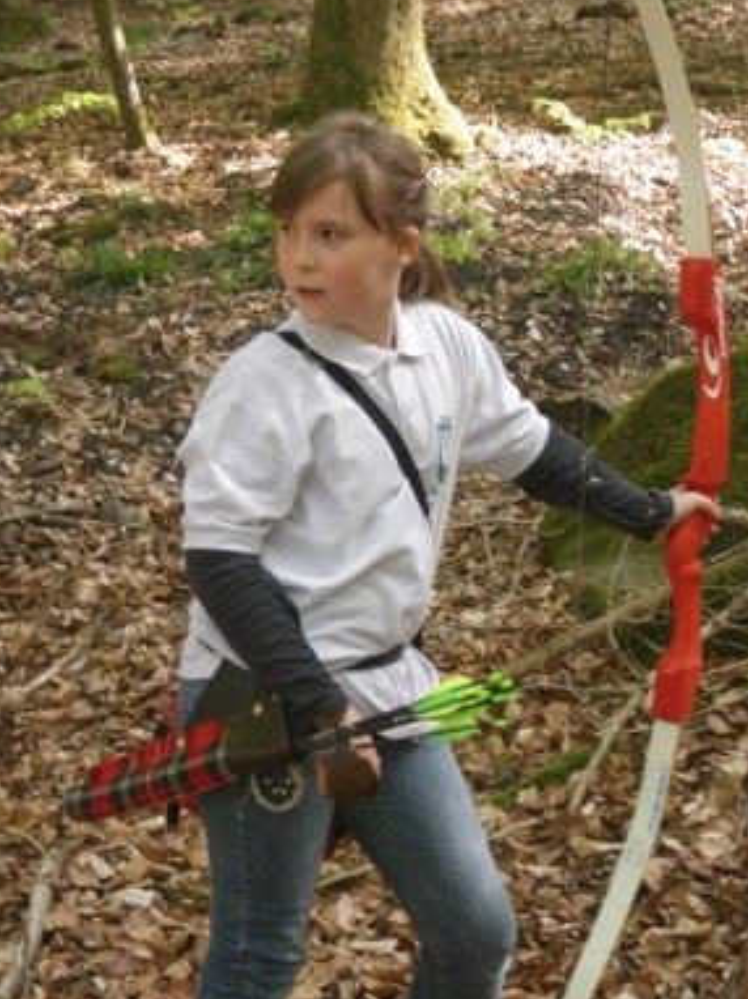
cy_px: 586
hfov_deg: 18.9
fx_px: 2250
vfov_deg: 25.0
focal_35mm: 78
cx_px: 429
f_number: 4.6
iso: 160
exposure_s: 1/80
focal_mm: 11.1
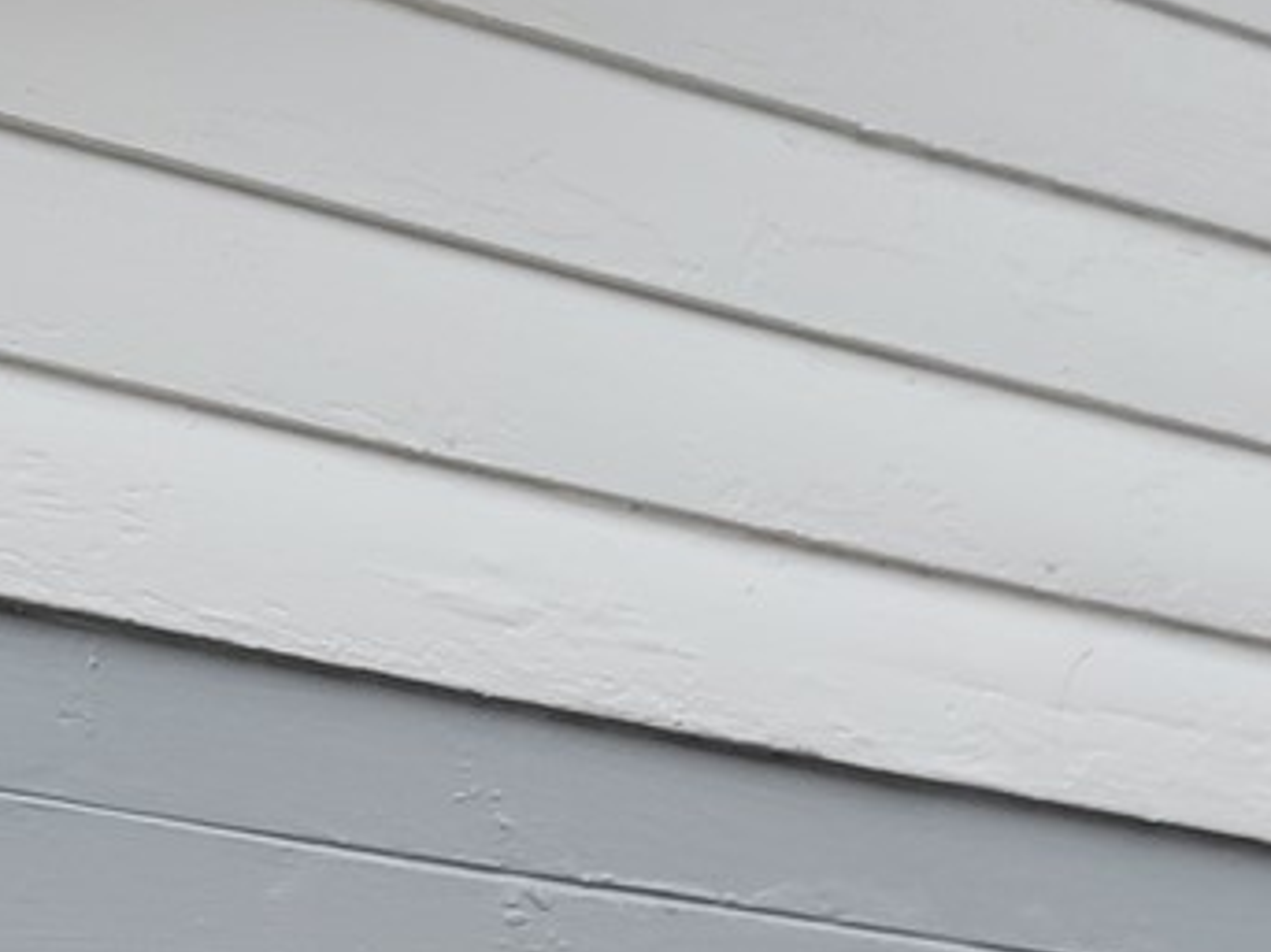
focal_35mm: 112
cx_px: 382
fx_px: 4111
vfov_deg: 11.8
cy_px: 1911
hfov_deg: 17.5
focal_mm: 6.7
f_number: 1.8
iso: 16
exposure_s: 1/190
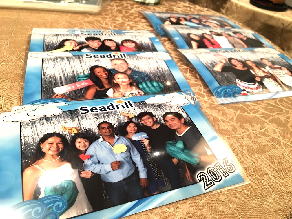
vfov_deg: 48.2
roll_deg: -8.6
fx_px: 245
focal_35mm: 29
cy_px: 110
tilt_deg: -38.1
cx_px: 146
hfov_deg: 61.7
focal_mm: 4.15
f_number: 2.2
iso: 125
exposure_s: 1/33
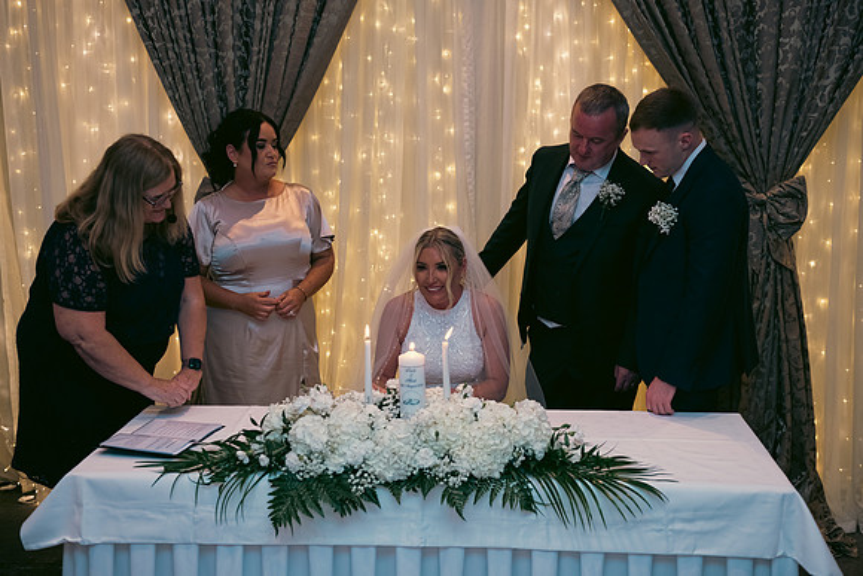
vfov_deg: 28.1
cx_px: 432
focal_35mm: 48
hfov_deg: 41.1
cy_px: 288
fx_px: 1151
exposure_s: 1/160
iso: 800
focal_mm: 48
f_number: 3.5
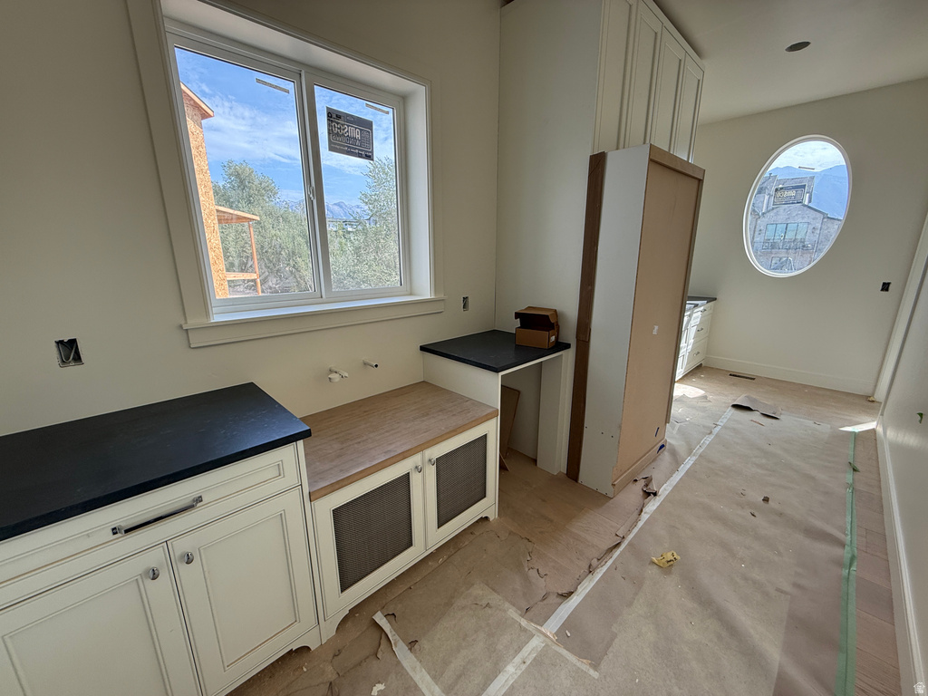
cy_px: 348
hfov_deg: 102.1
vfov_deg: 85.7
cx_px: 464
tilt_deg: -13.3
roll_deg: +0.0
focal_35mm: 14
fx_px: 375
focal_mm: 2.22
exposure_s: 1/183
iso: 64
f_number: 2.2
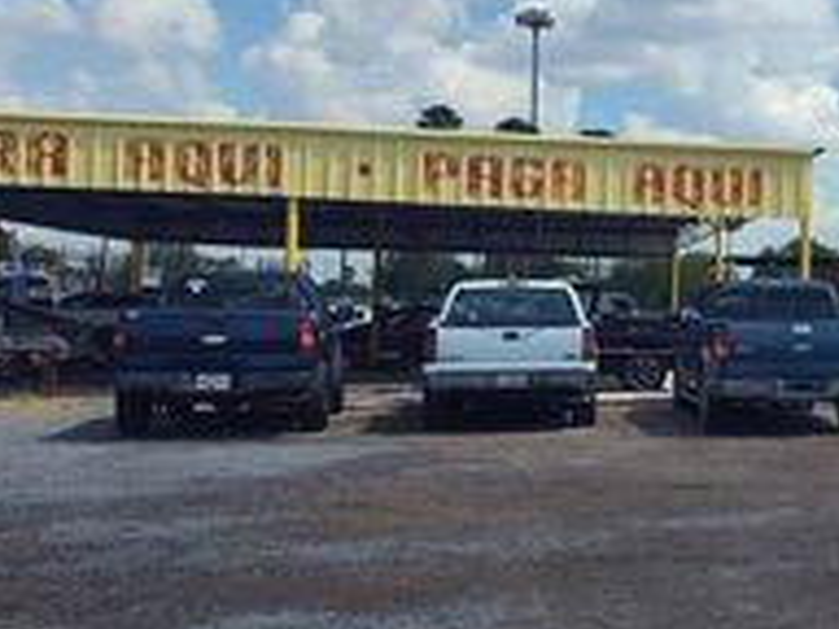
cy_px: 277
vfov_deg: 24.4
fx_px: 1454
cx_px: 996
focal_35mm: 60
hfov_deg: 28.2
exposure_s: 1/2723
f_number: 1.8
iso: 100
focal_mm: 5.56
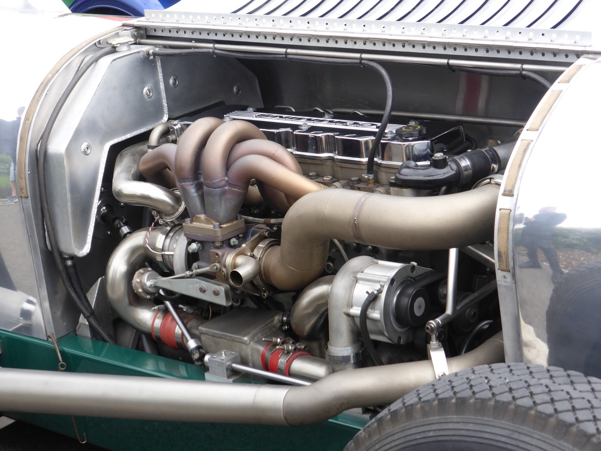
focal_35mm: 79
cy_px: 226
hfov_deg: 24.7
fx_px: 1372
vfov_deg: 18.7
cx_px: 300
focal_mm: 13.3
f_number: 5
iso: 100
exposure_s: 1/125
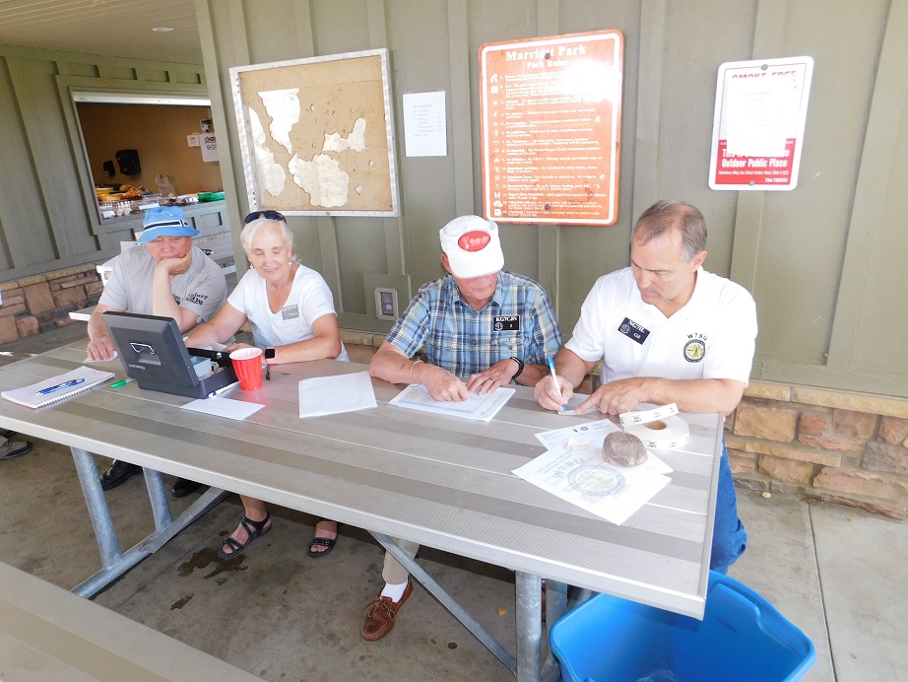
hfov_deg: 73.9
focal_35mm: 23
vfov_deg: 58.9
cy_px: 341
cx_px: 454
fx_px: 603
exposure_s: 1/30
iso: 160
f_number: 3
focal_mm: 4
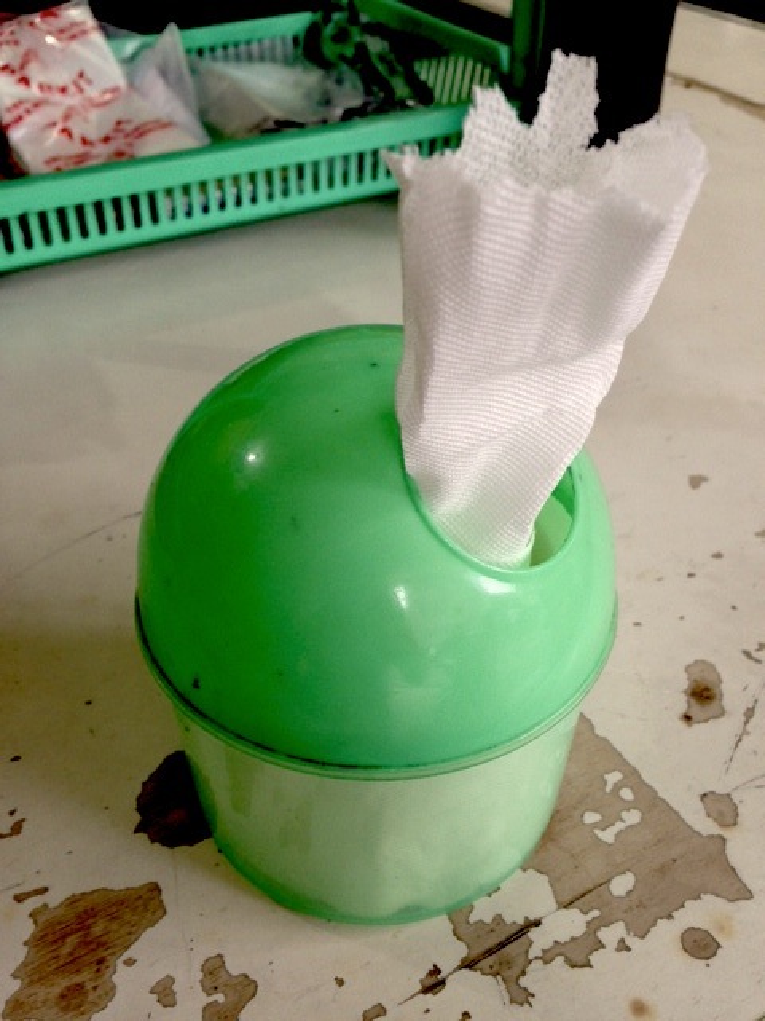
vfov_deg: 55.4
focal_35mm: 33
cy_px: 510
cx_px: 382
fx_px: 972
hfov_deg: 42.9
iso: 80
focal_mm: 4.12
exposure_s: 1/20
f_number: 2.4
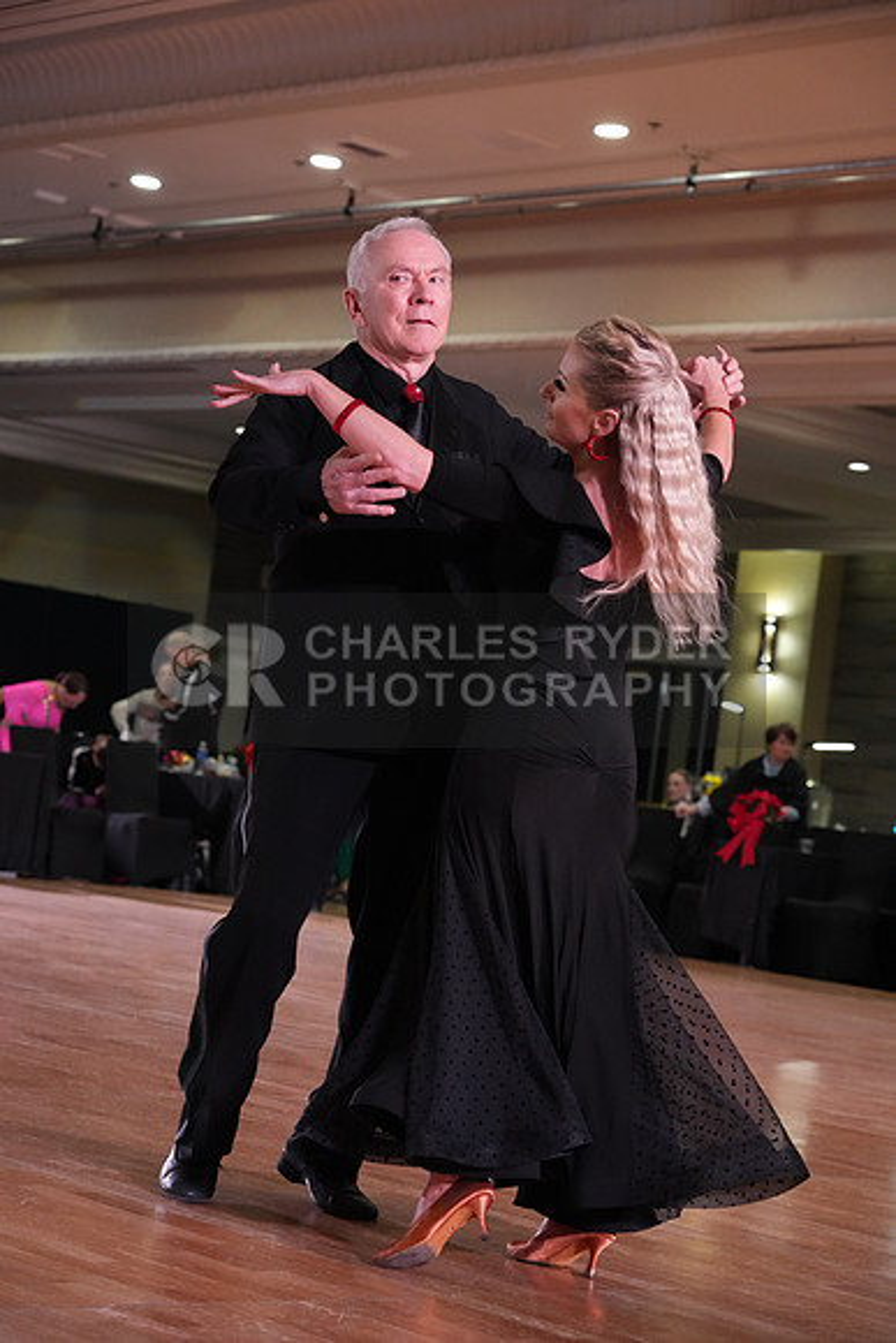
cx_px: 448
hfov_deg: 17.7
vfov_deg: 26.3
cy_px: 672
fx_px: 2873
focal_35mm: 77
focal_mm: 77
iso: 5000
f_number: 5
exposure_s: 1/320
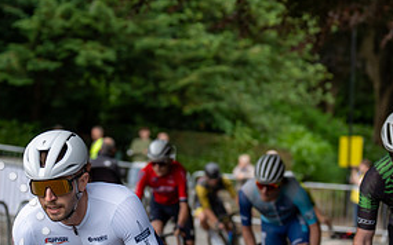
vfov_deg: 9.0
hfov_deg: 14.4
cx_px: 139
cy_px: 195
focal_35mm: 145
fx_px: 1553
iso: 400
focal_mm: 70
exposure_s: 1/800
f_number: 2.8
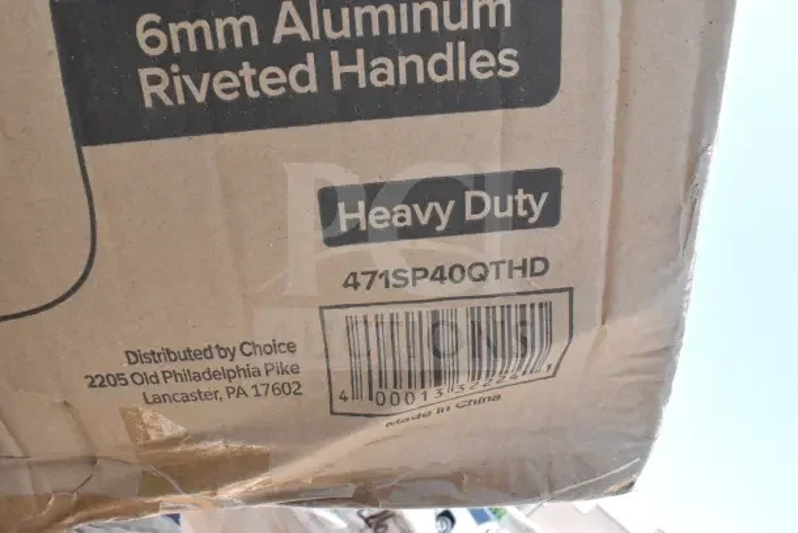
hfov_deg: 67.4
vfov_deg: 48.0
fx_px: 599
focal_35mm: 27
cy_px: 266
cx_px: 399
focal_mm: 18
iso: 6400
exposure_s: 1/1000
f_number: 16
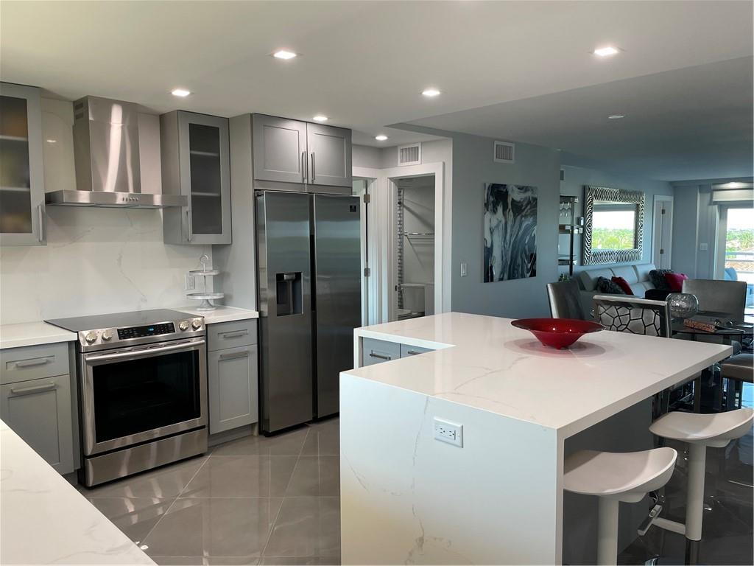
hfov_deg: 67.3
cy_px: 283
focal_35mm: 26
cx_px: 377
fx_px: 566
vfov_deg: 53.1
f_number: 1.6
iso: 80
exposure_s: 1/120
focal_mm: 4.2
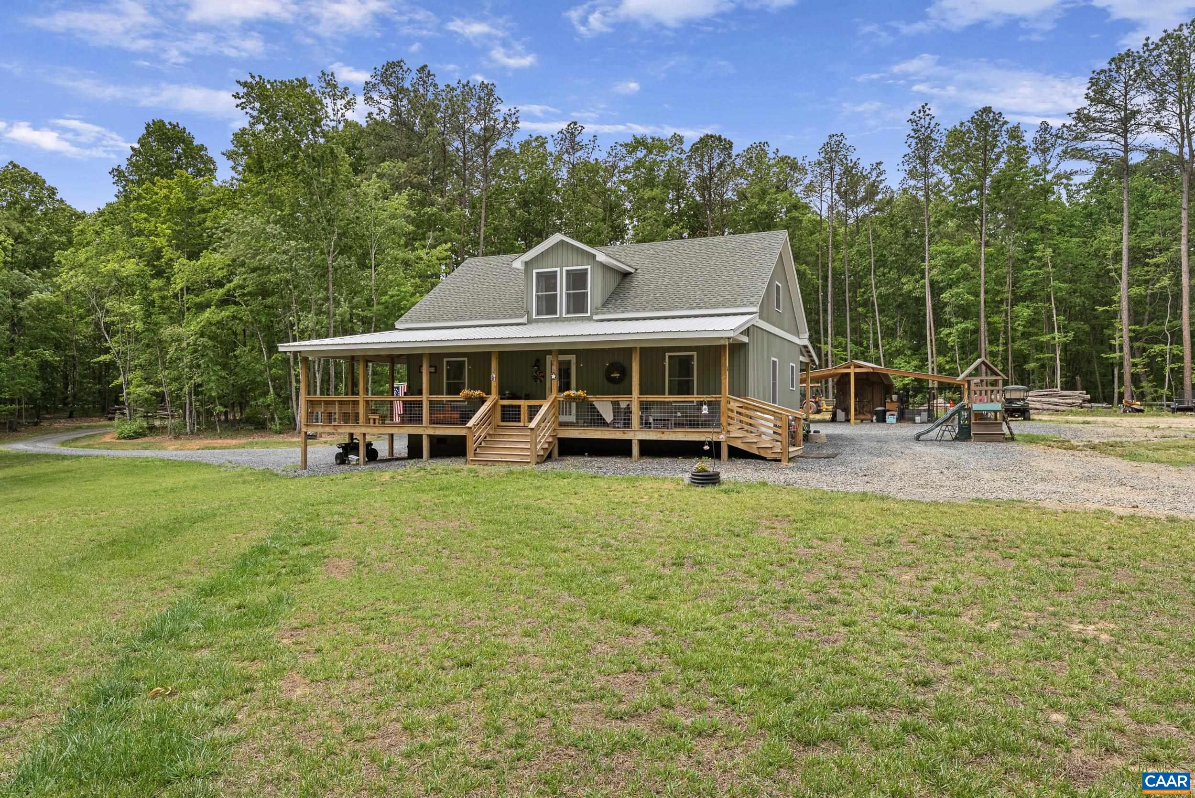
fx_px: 764
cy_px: 399
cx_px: 598
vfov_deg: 55.2
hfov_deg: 76.1
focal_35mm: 23
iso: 800
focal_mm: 23
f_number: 8
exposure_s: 1/200
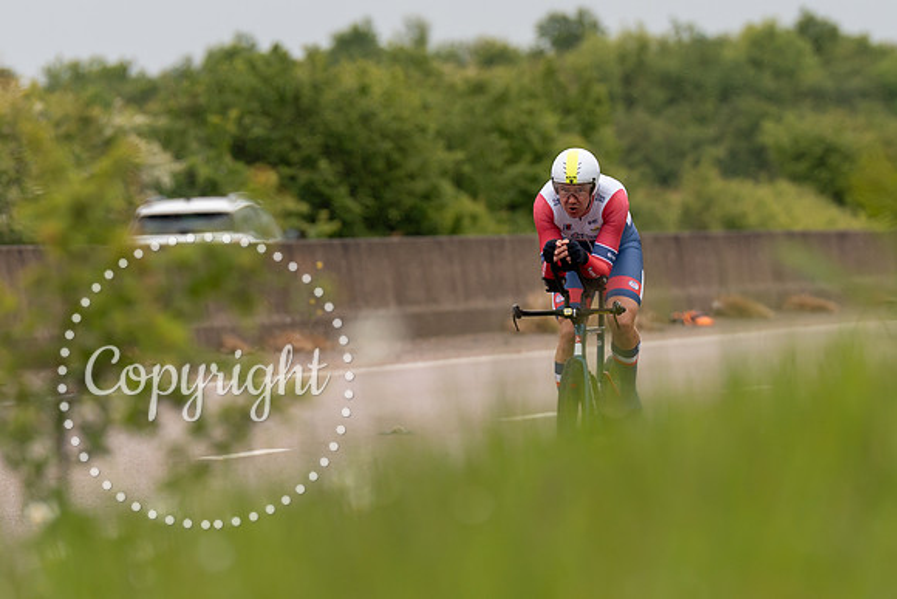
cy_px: 265
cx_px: 626
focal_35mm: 417
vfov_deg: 3.3
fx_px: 10394
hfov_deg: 4.9
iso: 200
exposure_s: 1/1000
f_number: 3.5
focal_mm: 200
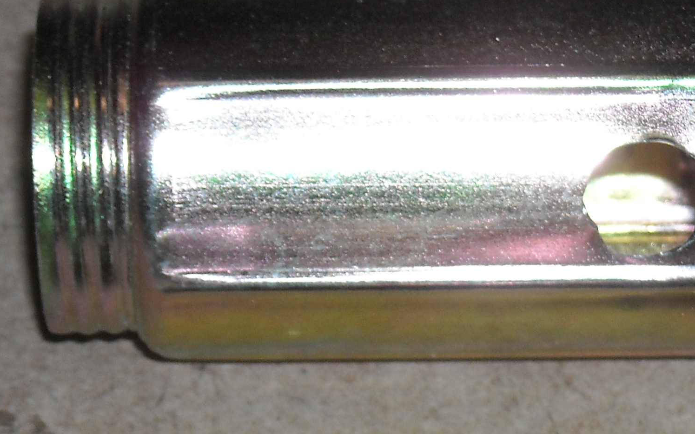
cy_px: 520
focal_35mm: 243
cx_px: 660
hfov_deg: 8.6
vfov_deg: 5.4
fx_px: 4602
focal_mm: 17.1
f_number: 9.3
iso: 200
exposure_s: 1/125
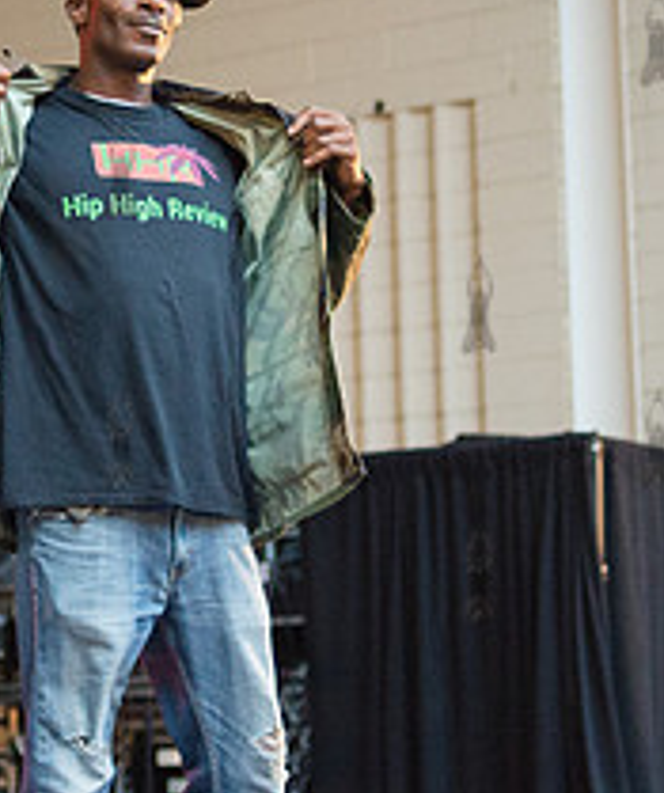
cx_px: 143
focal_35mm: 118
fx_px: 2821
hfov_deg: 13.4
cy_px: 322
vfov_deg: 16.0
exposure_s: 1/800
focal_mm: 35
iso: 2500
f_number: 2
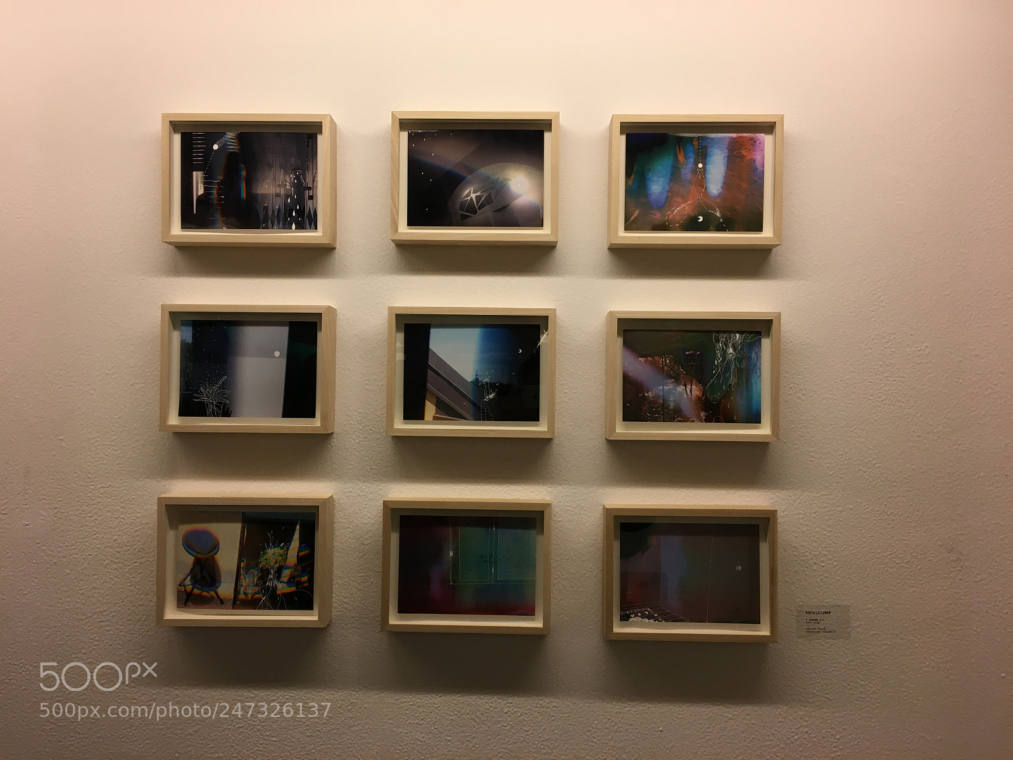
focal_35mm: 29
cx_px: 506
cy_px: 380
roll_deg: -0.6
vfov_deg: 48.2
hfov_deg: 61.7
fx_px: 849
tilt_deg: +1.9
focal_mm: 4.15
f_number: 2.2
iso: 25
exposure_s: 1/33
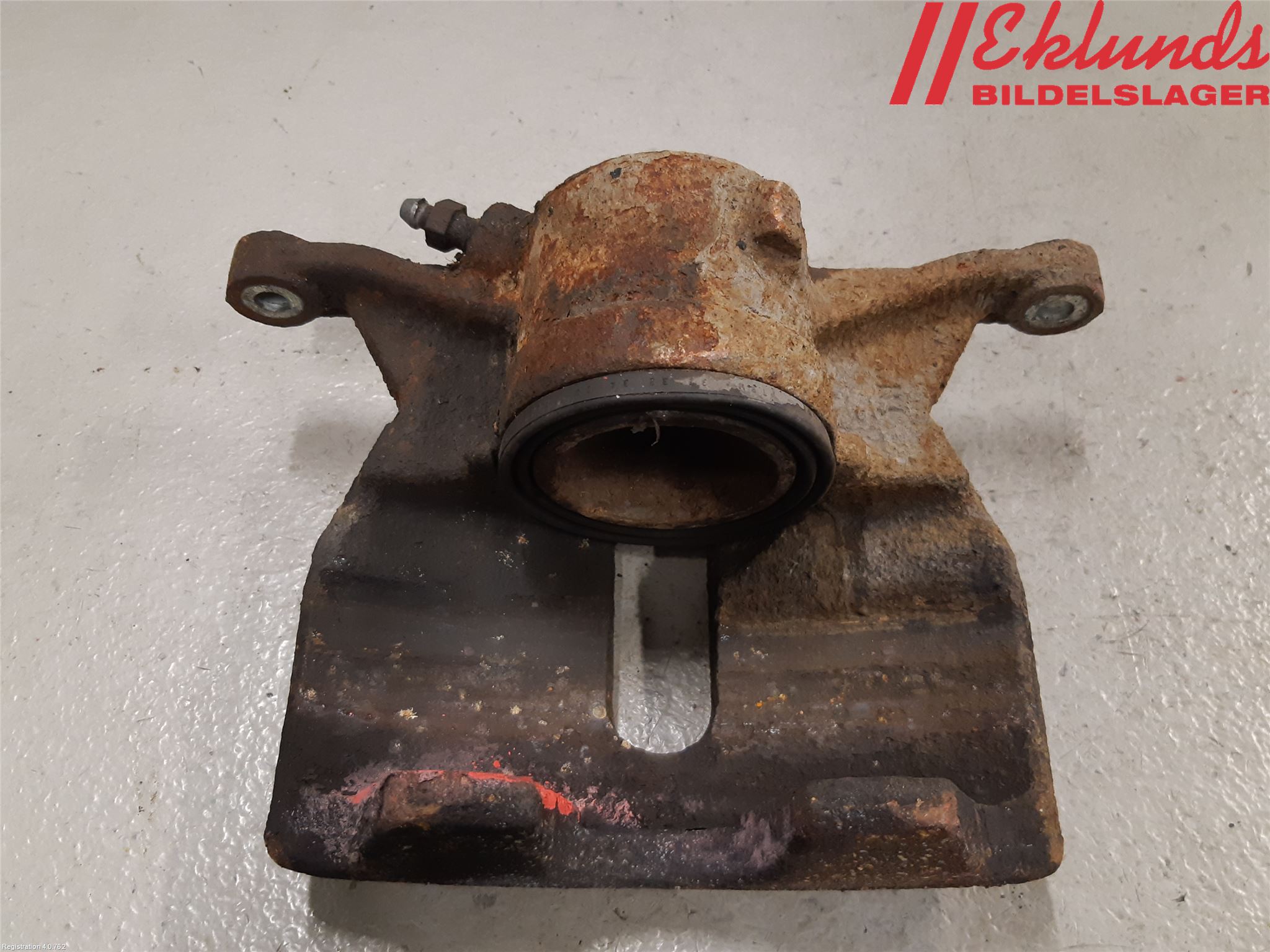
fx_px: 954
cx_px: 635
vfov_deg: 53.1
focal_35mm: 26
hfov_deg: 67.3
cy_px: 476
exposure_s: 1/50
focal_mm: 3.93
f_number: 1.7
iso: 160
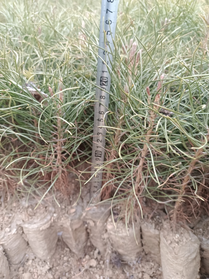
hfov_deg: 54.9
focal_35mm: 25
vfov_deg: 69.4
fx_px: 201
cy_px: 140
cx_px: 104
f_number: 1.79
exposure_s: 1/100
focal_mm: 4.71
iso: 436
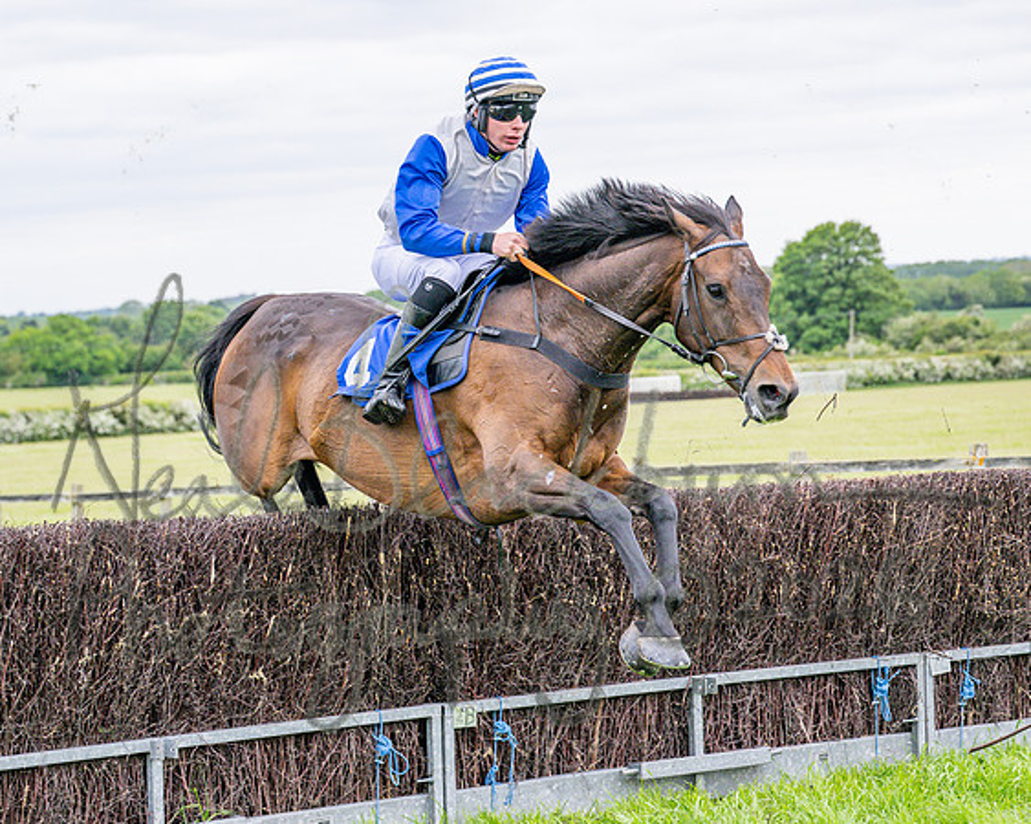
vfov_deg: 14.9
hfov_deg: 18.6
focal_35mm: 103
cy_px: 366
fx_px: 3154
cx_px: 498
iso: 400
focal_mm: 70
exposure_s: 1/2000
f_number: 4
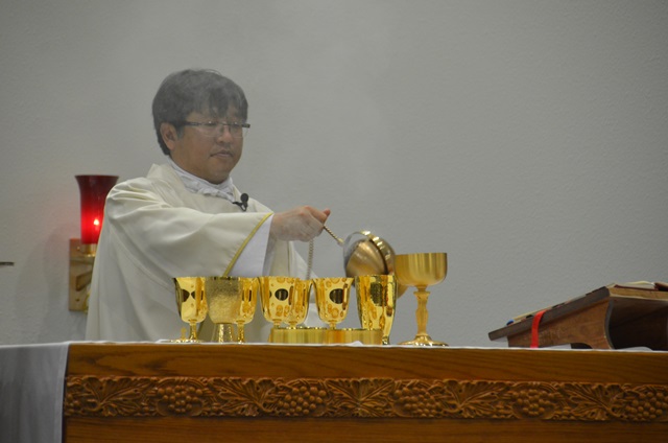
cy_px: 222
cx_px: 334
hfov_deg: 6.9
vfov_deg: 4.6
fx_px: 5556
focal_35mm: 300
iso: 1600
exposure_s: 1/50
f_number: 5.6
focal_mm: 200
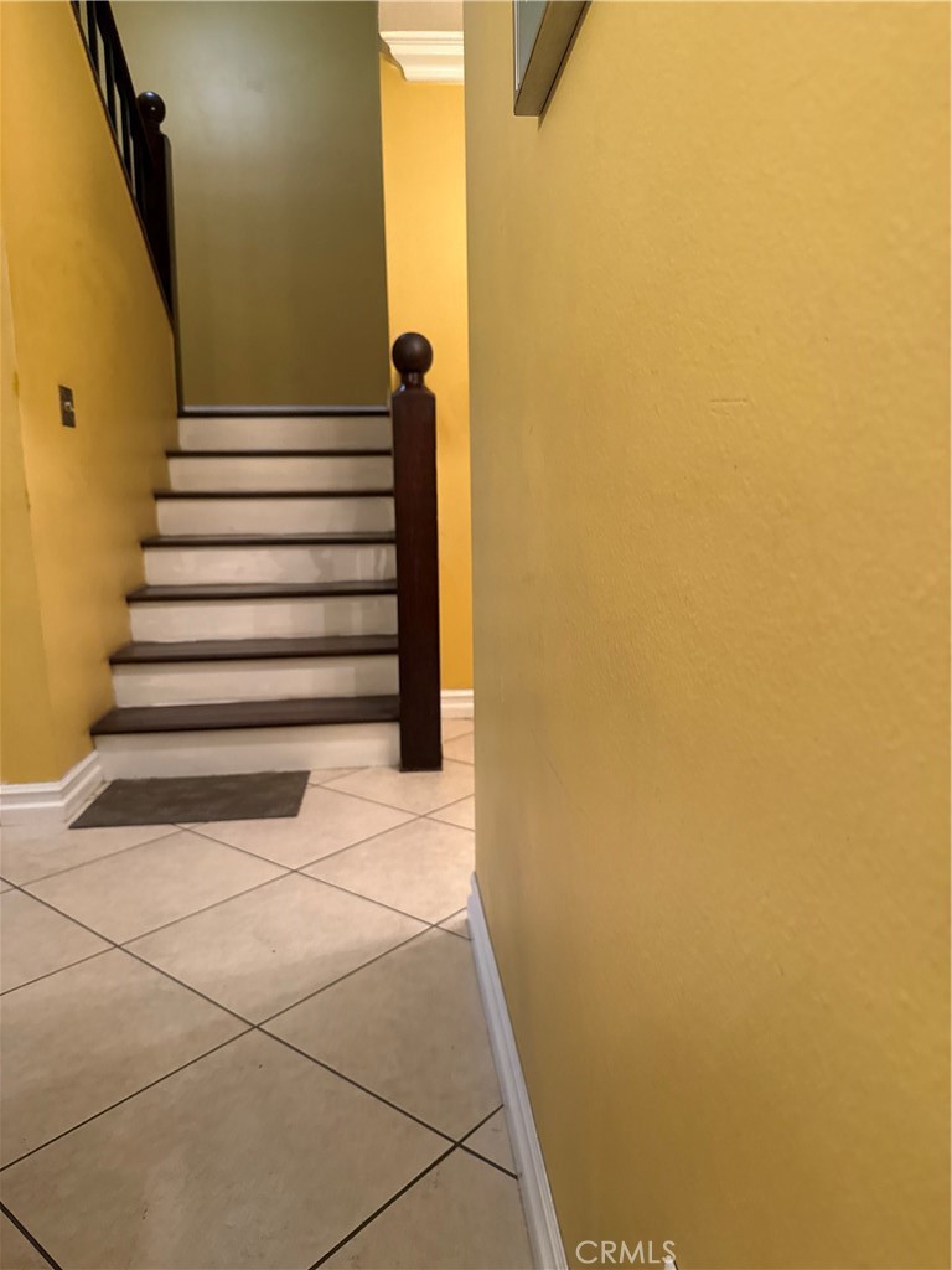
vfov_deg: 71.6
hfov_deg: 56.8
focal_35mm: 24
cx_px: 476
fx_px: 880
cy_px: 635
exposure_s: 1/60
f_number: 1.78
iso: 500
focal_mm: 6.76
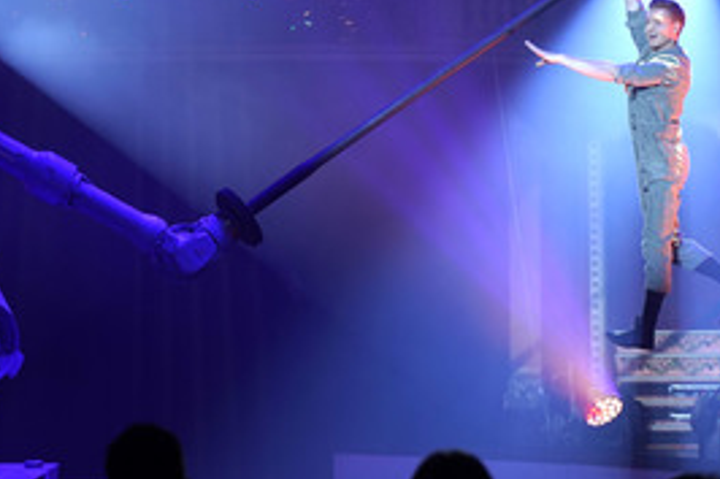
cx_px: 288
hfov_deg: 16.1
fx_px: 2538
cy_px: 135
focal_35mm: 127
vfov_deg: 10.8
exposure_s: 1/500
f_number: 3.2
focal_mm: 75
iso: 1000
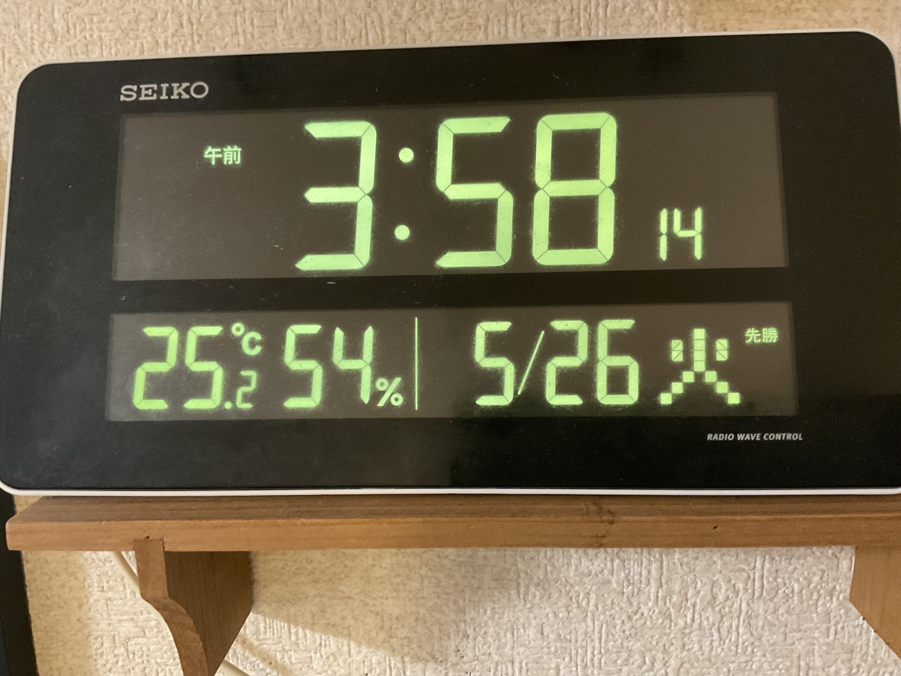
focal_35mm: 29
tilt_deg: -9.9
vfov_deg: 48.2
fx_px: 755
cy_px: 338
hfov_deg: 61.7
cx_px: 450
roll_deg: +1.1
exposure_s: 1/33
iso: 320
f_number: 1.8
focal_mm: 3
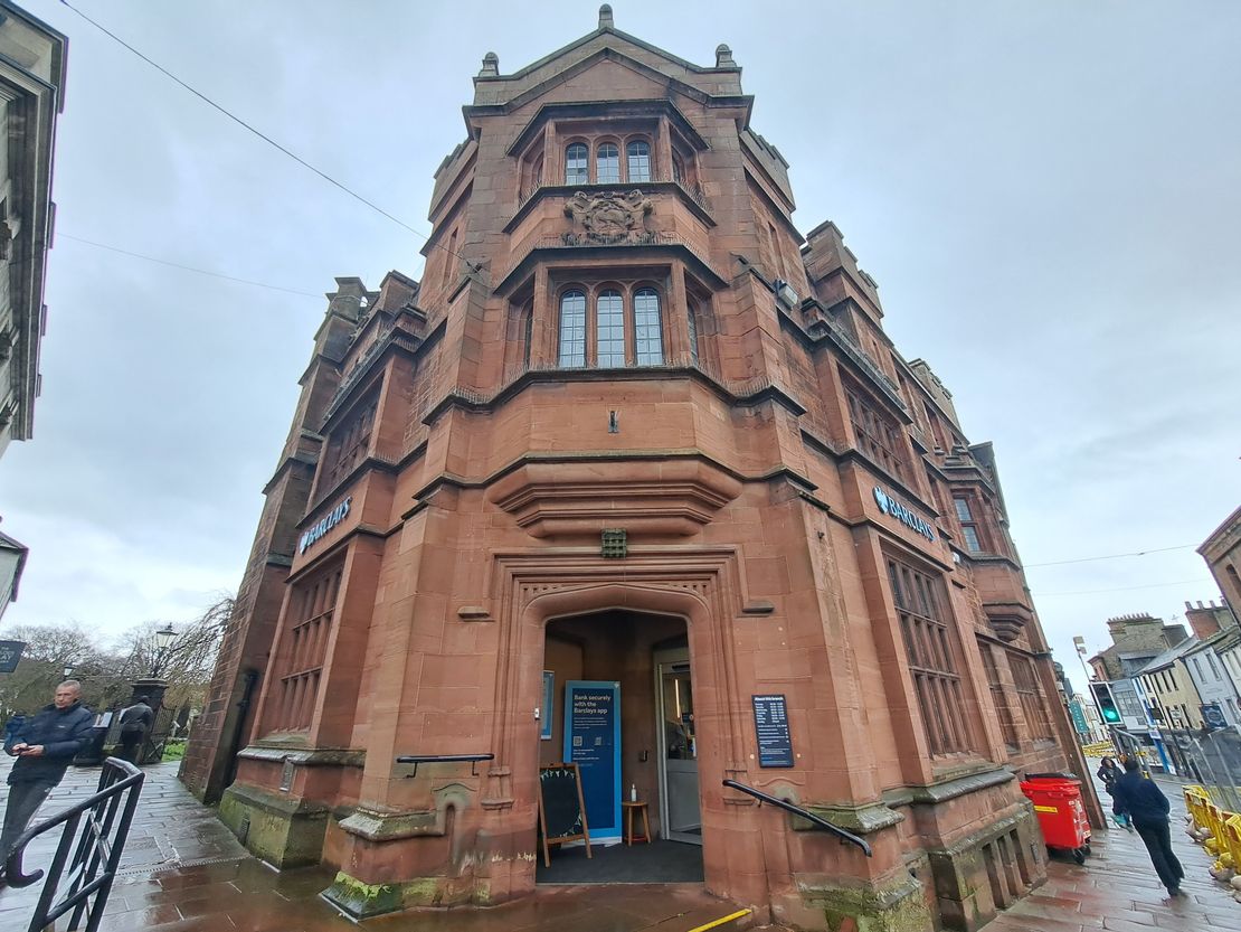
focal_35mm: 13
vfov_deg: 89.9
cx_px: 620
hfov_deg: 106.2
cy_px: 466
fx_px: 466
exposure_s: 1/115
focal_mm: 1.74
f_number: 2.2
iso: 50
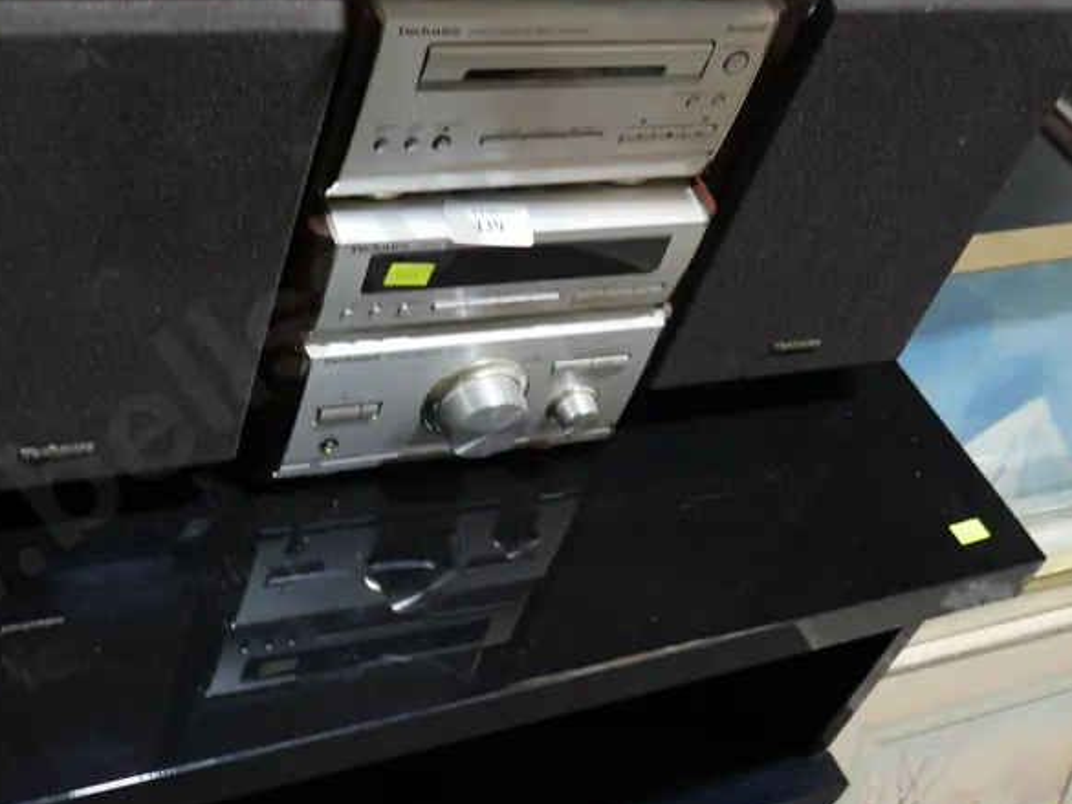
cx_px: 442
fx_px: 1518
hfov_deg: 38.8
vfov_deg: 29.3
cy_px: 215
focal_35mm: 49
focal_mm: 14
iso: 320
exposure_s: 1/60
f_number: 3.5
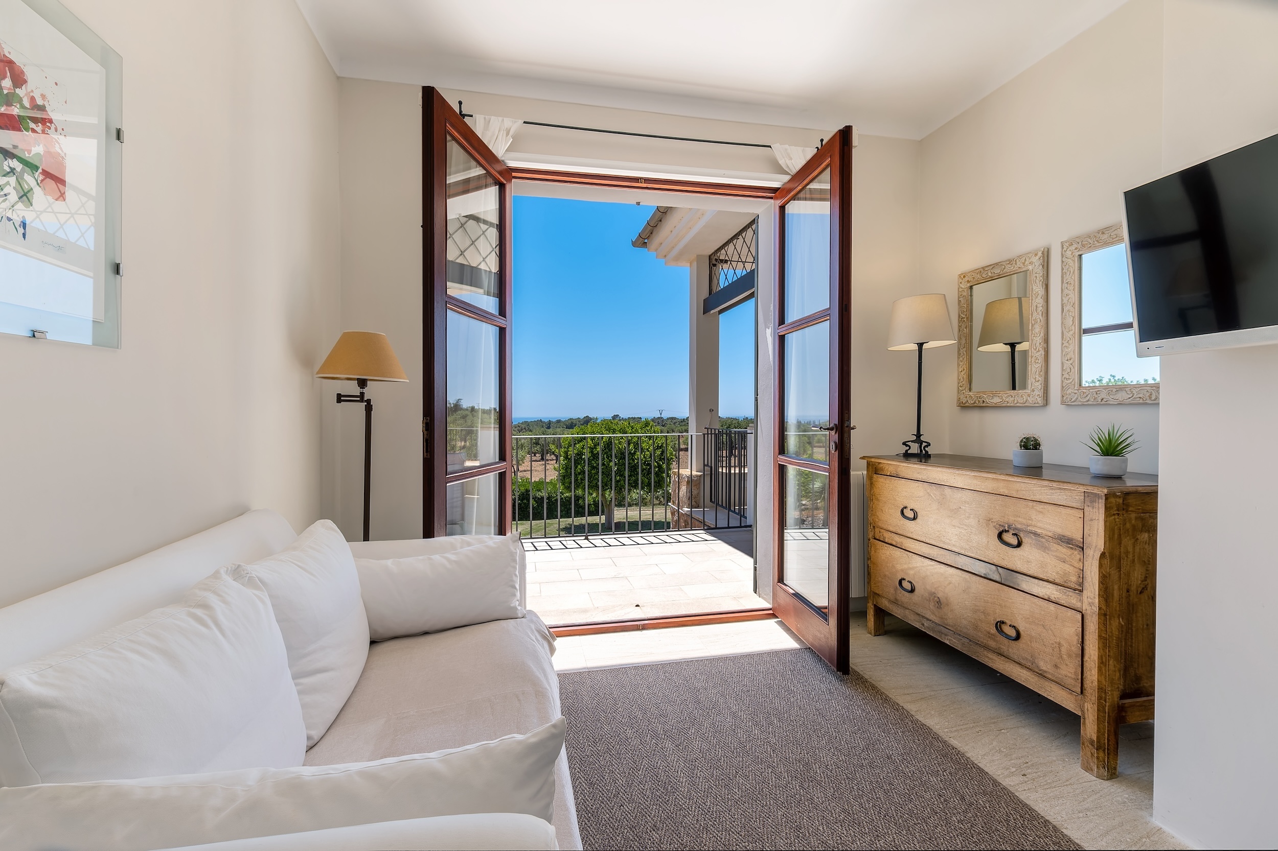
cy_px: 426
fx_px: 532
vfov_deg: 77.3
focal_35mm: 15
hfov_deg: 100.4
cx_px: 639
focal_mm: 10
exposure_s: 1/480
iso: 200
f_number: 8
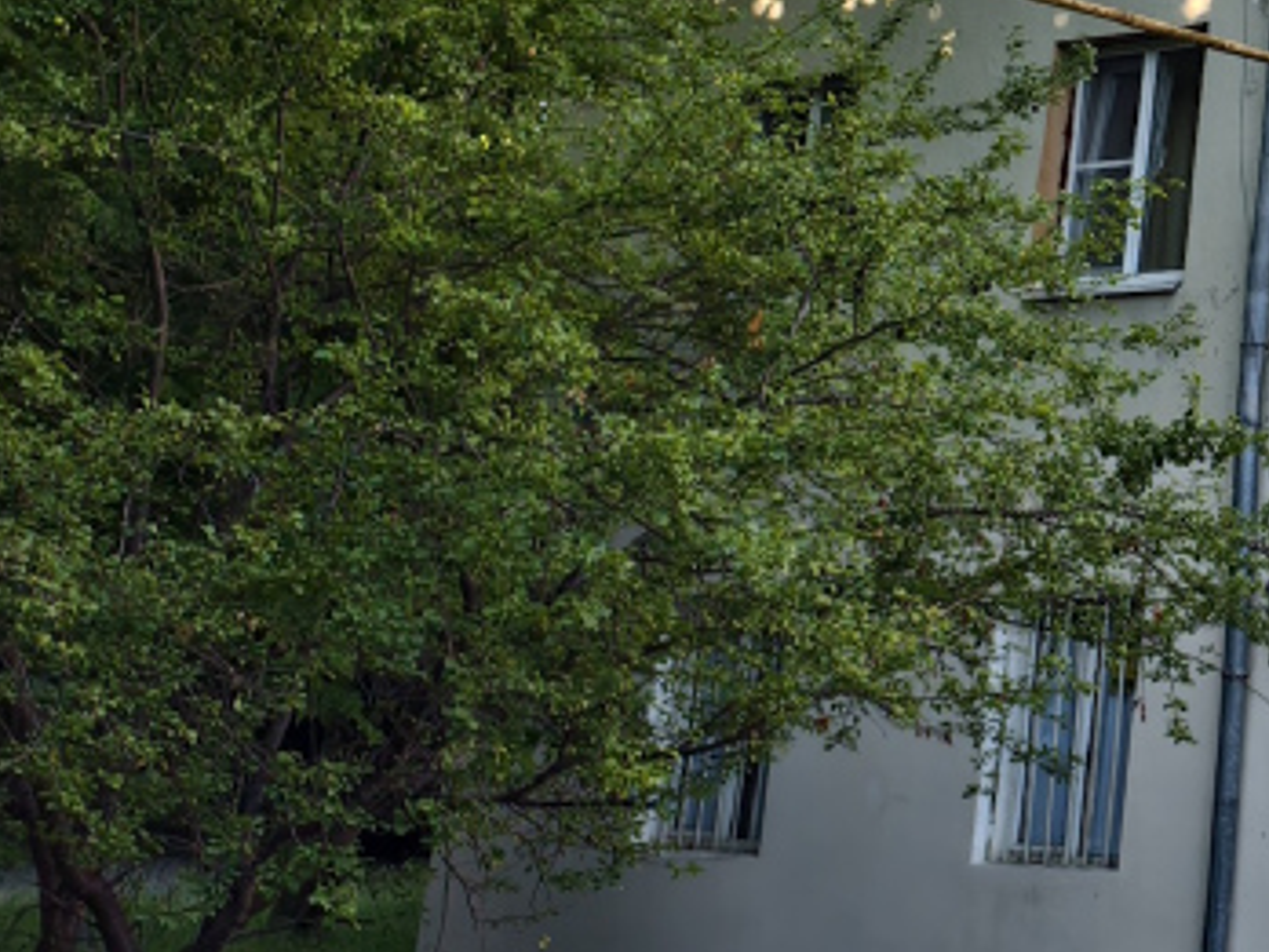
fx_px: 3153
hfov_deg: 18.9
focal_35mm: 86
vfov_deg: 16.4
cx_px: 2104
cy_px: -217
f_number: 1.57
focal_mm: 6.54
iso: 71
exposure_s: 1/306
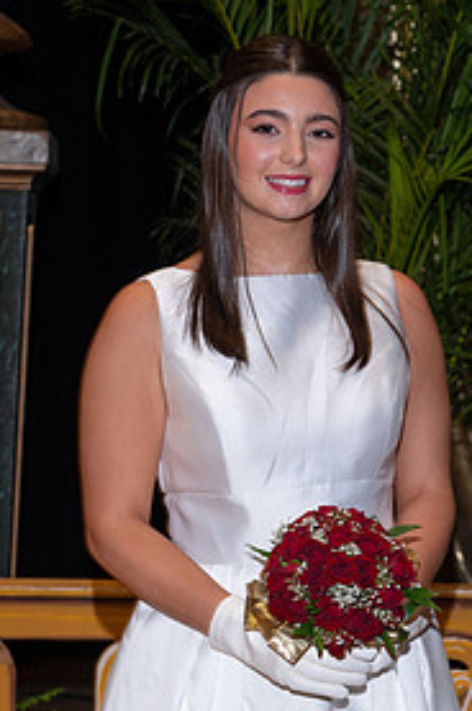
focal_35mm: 109
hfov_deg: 12.5
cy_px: 429
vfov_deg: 18.8
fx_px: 2149
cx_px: 298
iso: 400
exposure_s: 1/50
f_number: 5.6
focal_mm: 67
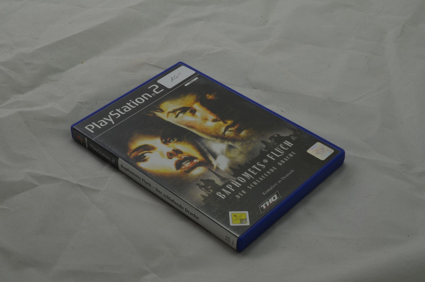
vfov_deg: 22.5
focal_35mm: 60
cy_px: 141
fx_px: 707
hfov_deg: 33.5
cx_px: 212
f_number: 20
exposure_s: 1/3
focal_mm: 40
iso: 100
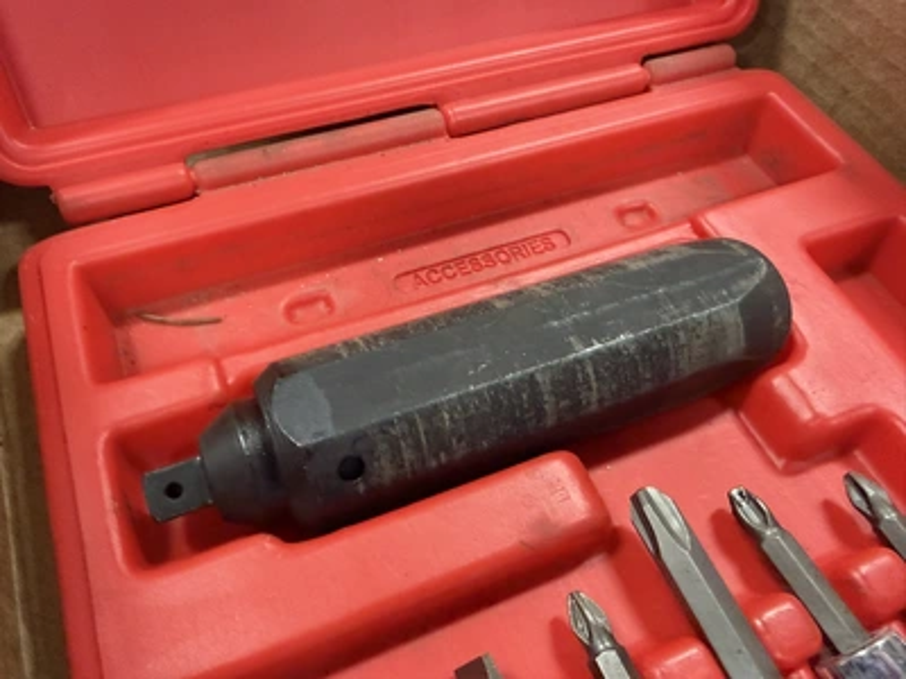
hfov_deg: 71.6
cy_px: 340
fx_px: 628
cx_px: 453
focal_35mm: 24
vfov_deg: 56.8
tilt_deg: -57.8
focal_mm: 2.22
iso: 800
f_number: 2.2
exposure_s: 1/60
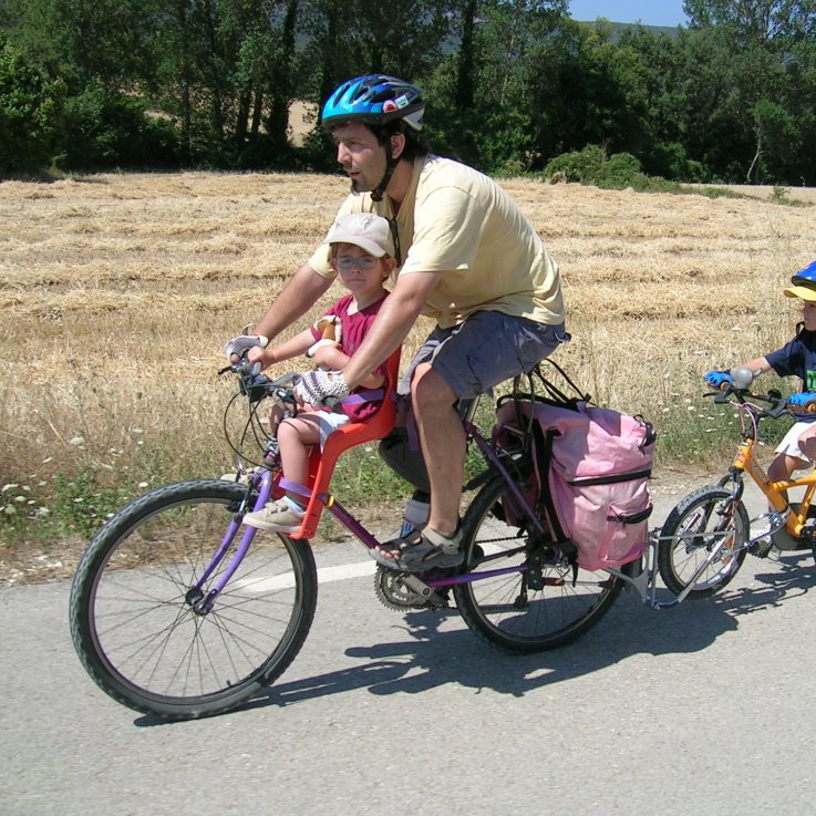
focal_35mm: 42
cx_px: 545
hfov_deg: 39.5
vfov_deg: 40.0
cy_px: 405
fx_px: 1120
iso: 50
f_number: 4.8
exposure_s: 1/431
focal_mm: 5.4
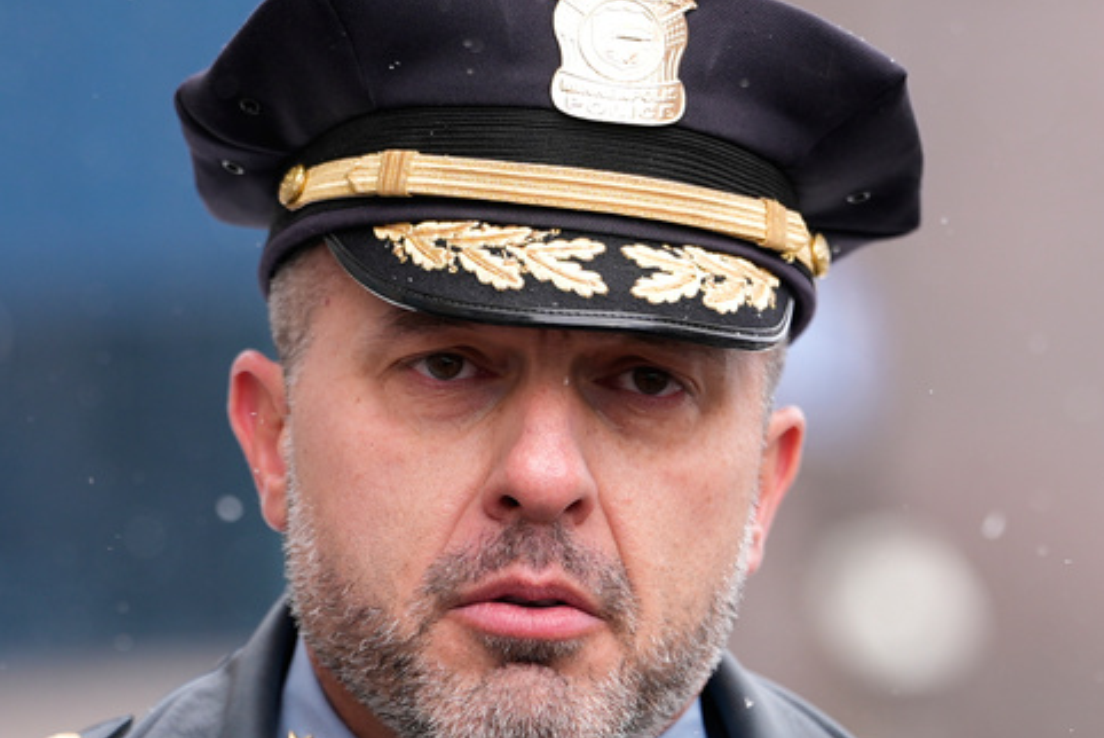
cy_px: 646
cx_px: 639
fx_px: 10555
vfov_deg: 4.0
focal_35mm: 344
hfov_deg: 6.0
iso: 250
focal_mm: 108
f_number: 2.2
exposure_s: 1/640
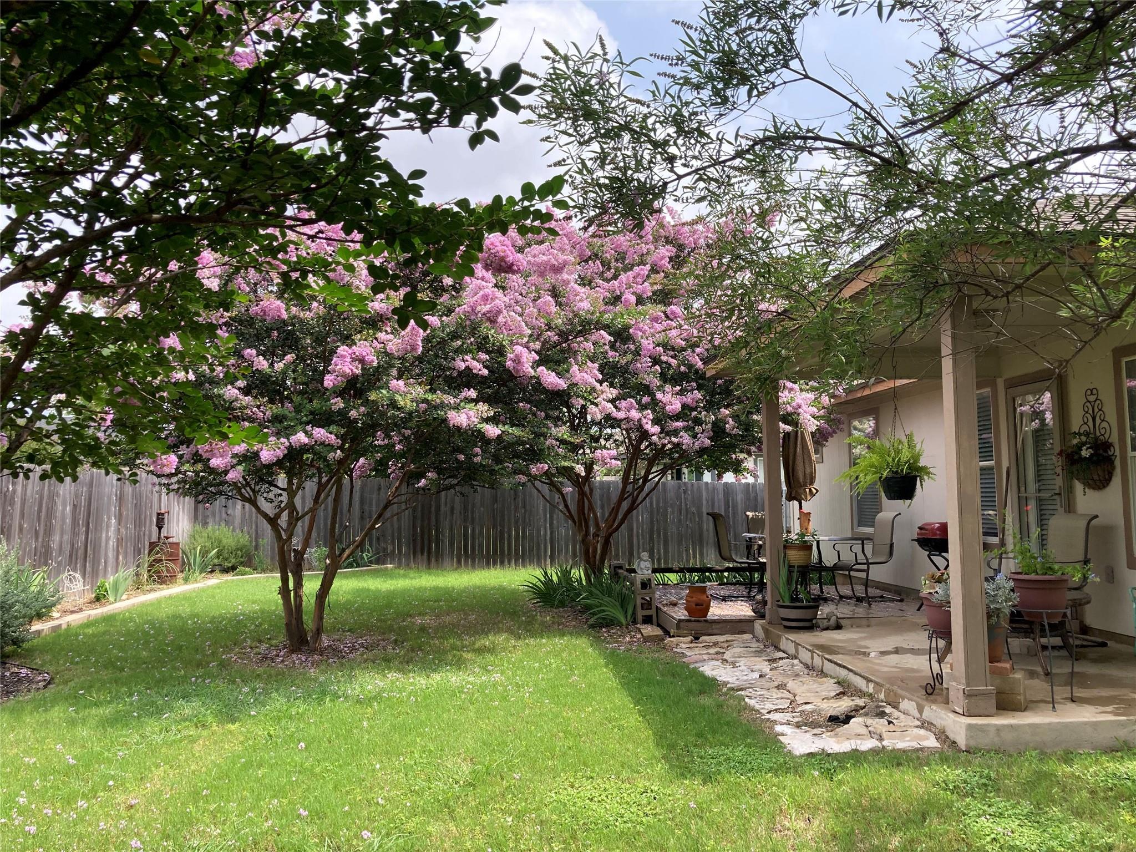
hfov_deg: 63.4
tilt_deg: +4.9
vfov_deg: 49.7
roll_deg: +0.3
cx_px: 568
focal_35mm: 28
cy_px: 426
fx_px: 919
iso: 20
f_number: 1.8
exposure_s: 1/867
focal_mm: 3.99
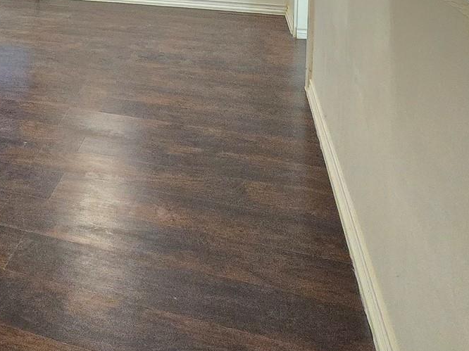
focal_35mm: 40
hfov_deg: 41.9
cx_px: 23
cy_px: -83
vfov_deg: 30.0
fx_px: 542
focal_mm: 1.7
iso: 320
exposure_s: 1/60
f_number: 2.2
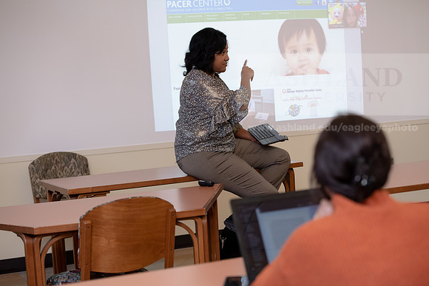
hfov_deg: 26.0
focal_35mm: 78
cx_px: 214
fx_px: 930
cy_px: 143
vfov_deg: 17.5
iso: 800
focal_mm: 78
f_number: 3.5
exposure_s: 1/200
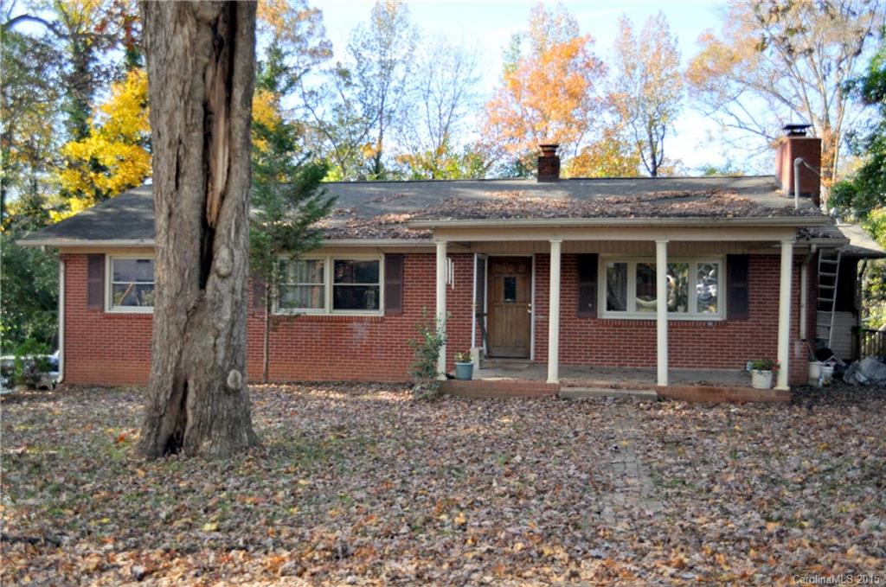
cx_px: 443
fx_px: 884
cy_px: 294
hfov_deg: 53.2
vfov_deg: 36.7
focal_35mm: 36
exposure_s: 1/1000
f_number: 4
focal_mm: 24
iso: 720
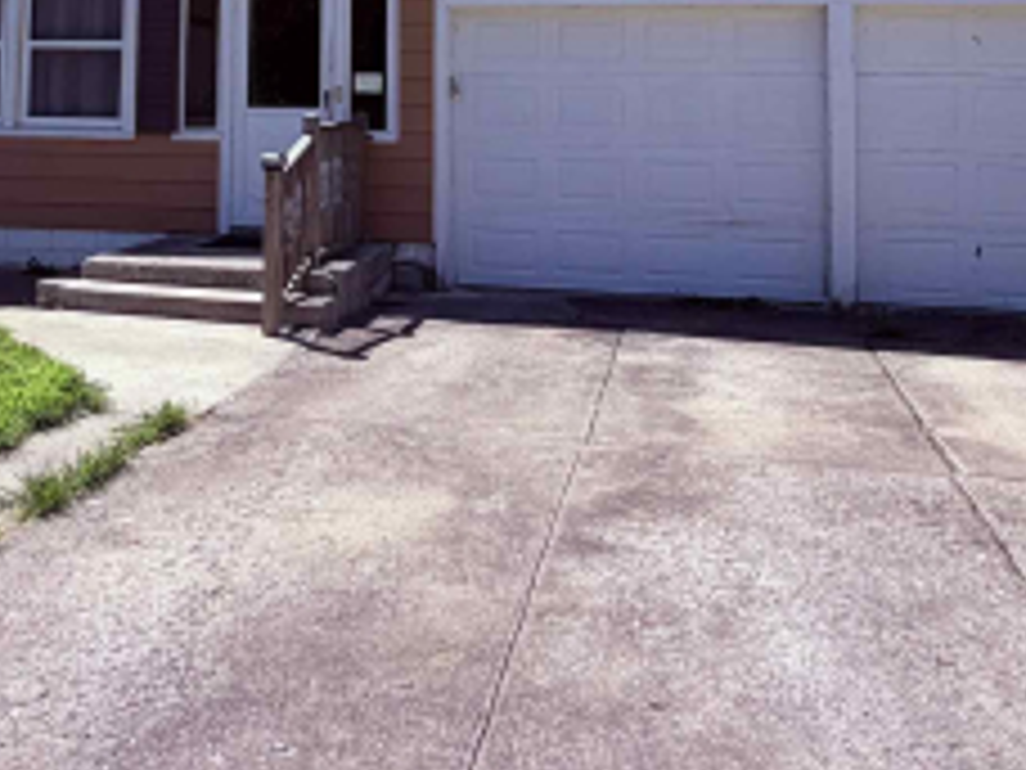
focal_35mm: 41
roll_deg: -0.5
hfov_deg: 45.6
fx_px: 1215
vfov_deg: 32.5
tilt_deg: +3.7
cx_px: 421
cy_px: 9
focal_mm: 2.22
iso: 25
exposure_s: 1/770
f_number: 2.2
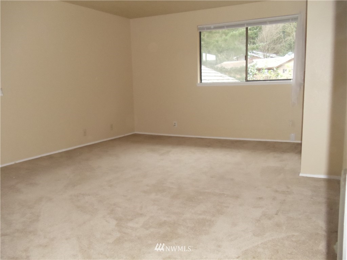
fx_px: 441
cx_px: 174
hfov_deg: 42.9
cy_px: 130
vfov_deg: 32.9
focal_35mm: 44
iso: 400
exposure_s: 1/30
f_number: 3.5
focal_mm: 6
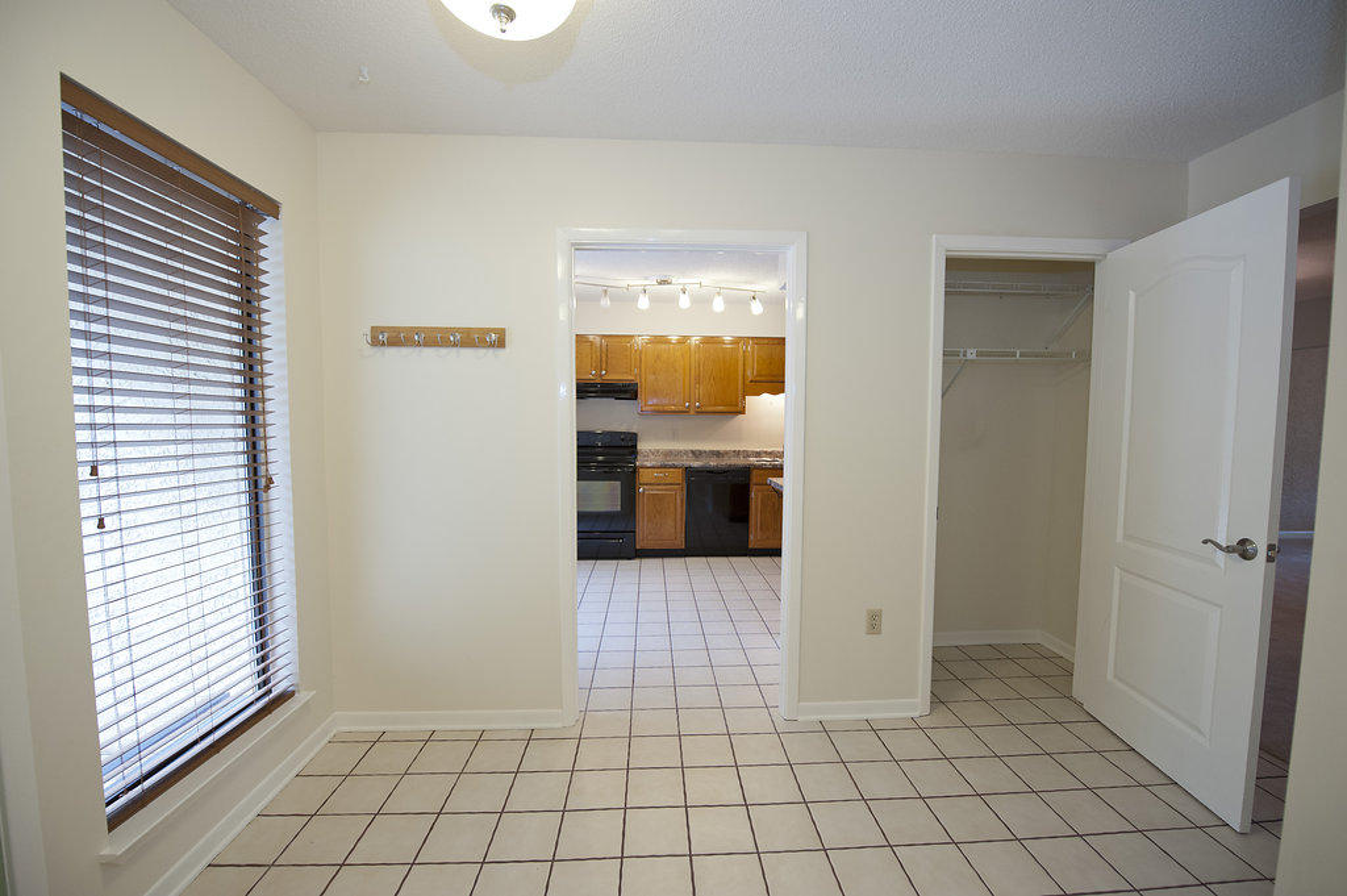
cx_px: 674
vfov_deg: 81.1
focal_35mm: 14
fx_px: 523
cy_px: 448
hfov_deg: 104.3
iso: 1000
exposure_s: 1/125
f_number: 4
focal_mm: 14
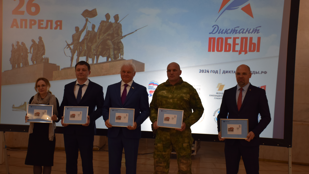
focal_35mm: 55
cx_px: 157
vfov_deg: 21.8
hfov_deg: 37.8
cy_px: 98
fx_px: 451
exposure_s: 1/60
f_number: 4.2
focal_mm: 34
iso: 400
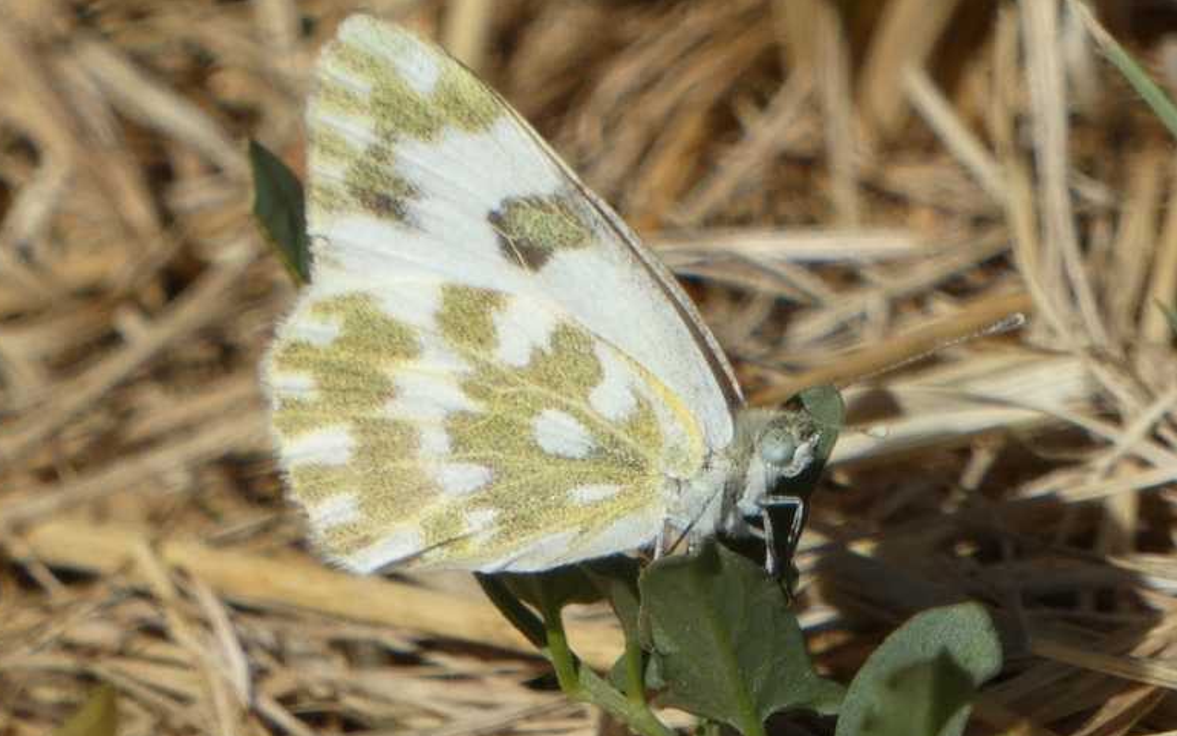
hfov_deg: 1.9
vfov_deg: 1.2
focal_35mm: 1078
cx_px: 607
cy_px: 337
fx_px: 34587
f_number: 5.6
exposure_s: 1/320
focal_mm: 164.2
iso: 80
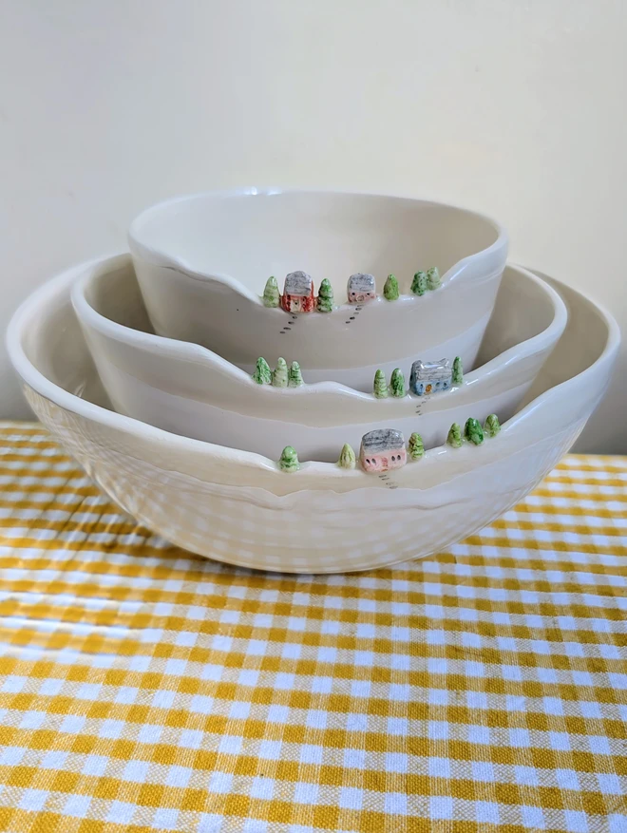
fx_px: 578
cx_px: 314
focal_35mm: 24
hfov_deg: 56.9
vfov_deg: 71.5
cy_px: 416
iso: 19
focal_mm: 6.9
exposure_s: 1/59.5
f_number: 1.68
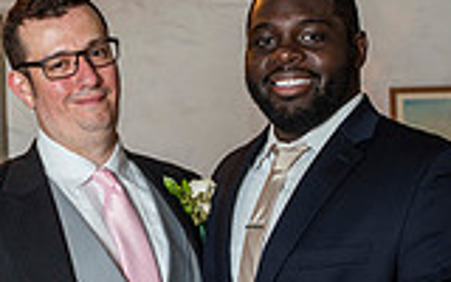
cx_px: 183
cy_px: 279
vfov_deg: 9.1
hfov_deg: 14.6
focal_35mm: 143
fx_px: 1758
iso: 500
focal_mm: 50
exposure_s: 1/80
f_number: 4
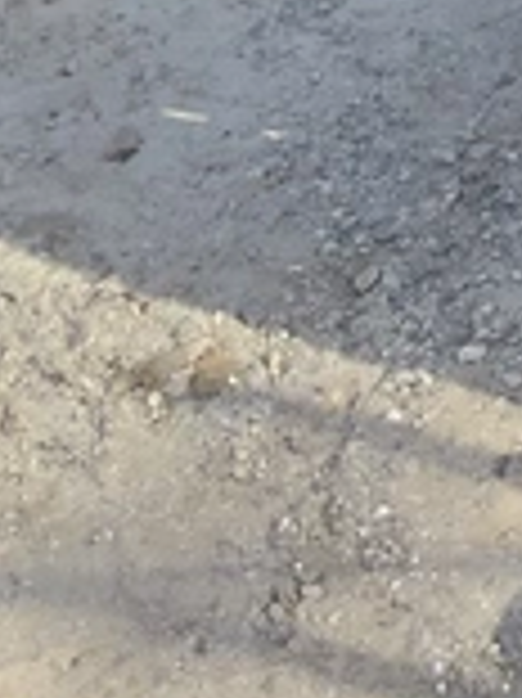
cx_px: 1575
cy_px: -236
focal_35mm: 150
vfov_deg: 12.7
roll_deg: -1.4
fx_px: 3020
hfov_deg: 8.3
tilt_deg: -31.7
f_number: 2.4
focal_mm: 3.3
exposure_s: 1/194
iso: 25
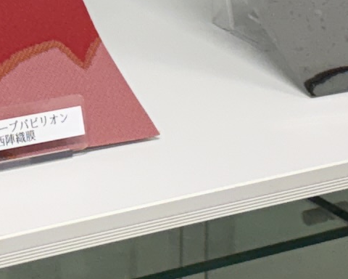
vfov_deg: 7.1
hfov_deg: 9.0
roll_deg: +0.8
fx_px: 2194
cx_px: -49
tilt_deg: -11.3
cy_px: -220
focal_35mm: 213
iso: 100
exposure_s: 1/100
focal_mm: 5.96
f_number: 1.6
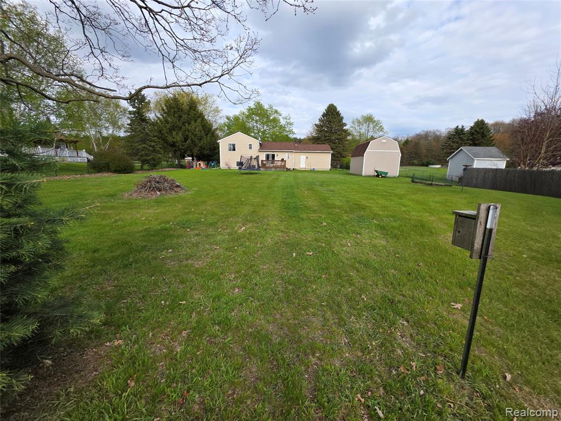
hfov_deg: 106.2
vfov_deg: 89.9
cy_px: 210
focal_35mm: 13
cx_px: 280
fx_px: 211
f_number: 1.9
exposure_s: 1/614
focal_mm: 2.2
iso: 40
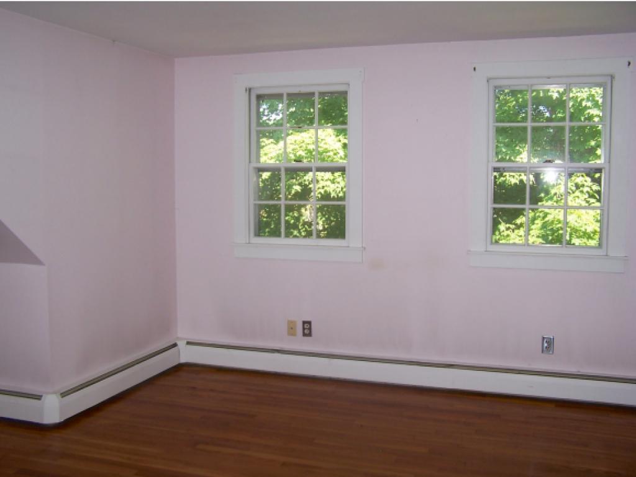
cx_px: 318
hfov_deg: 49.0
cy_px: 238
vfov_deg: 37.8
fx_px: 699
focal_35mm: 38
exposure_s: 1/60
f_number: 2.8
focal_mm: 6.3
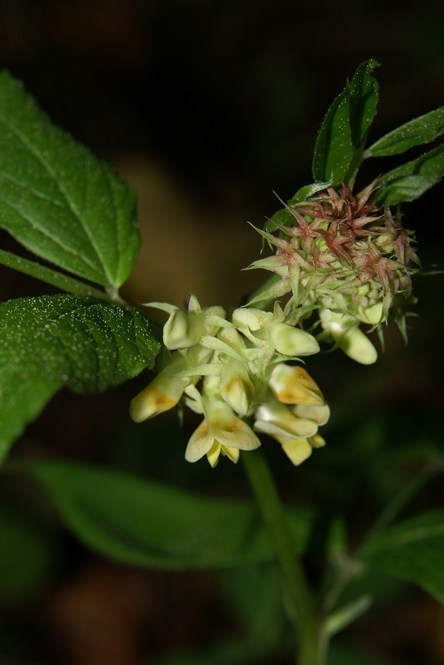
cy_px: 361
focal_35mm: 130
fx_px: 2403
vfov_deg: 15.8
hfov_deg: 10.6
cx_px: 249
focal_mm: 70
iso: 100
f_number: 8
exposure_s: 1/125
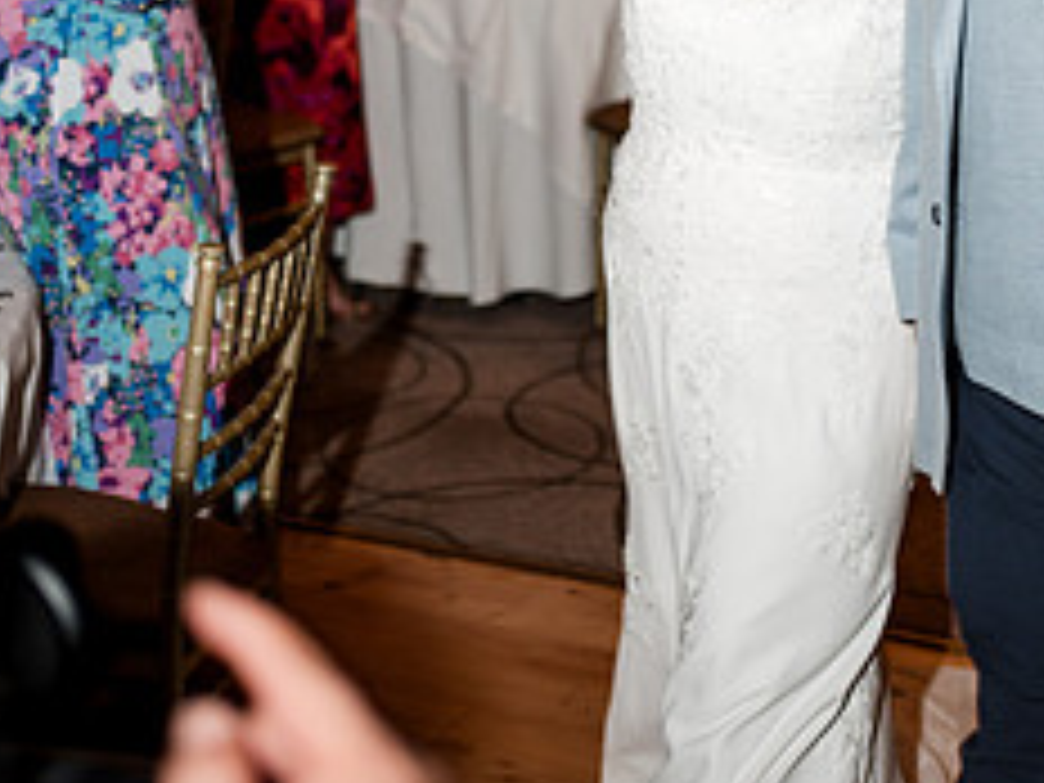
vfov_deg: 17.2
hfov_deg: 23.2
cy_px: -7
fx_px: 2533
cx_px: 657
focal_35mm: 84
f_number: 1.8
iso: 200
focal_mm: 35
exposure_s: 1/200
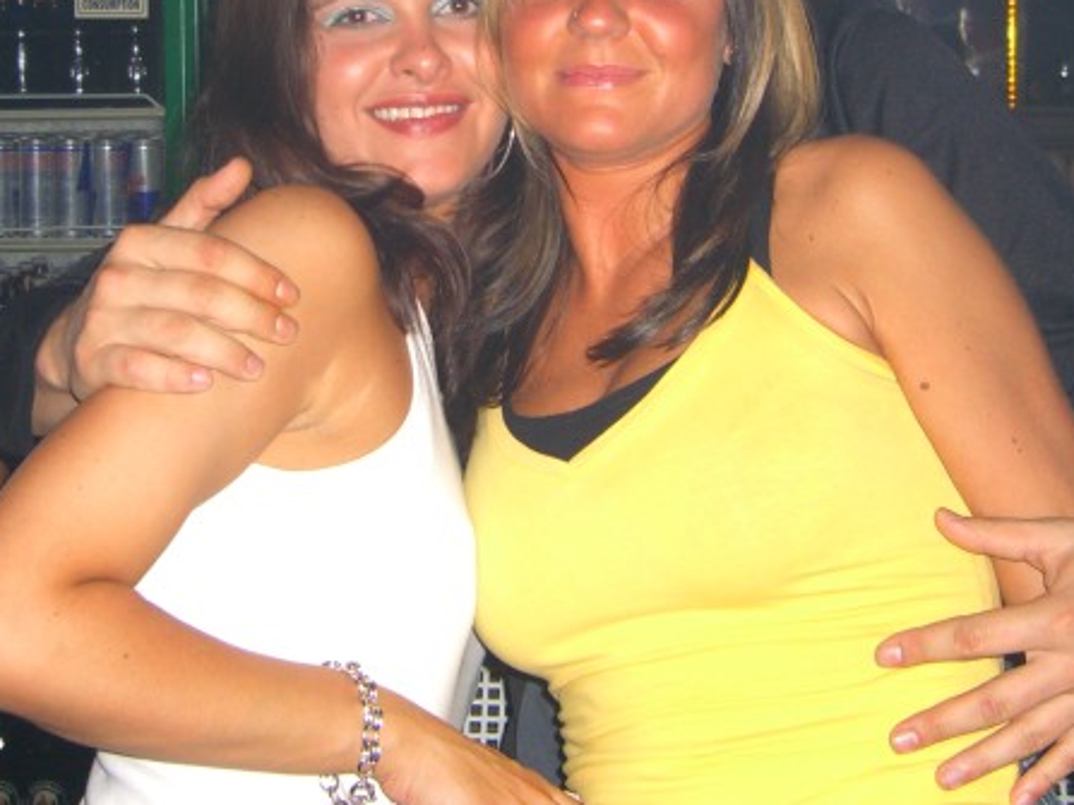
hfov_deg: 28.5
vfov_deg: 21.3
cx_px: 473
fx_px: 2109
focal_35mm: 68
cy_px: 151
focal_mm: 7.9
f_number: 2.8
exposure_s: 1/60
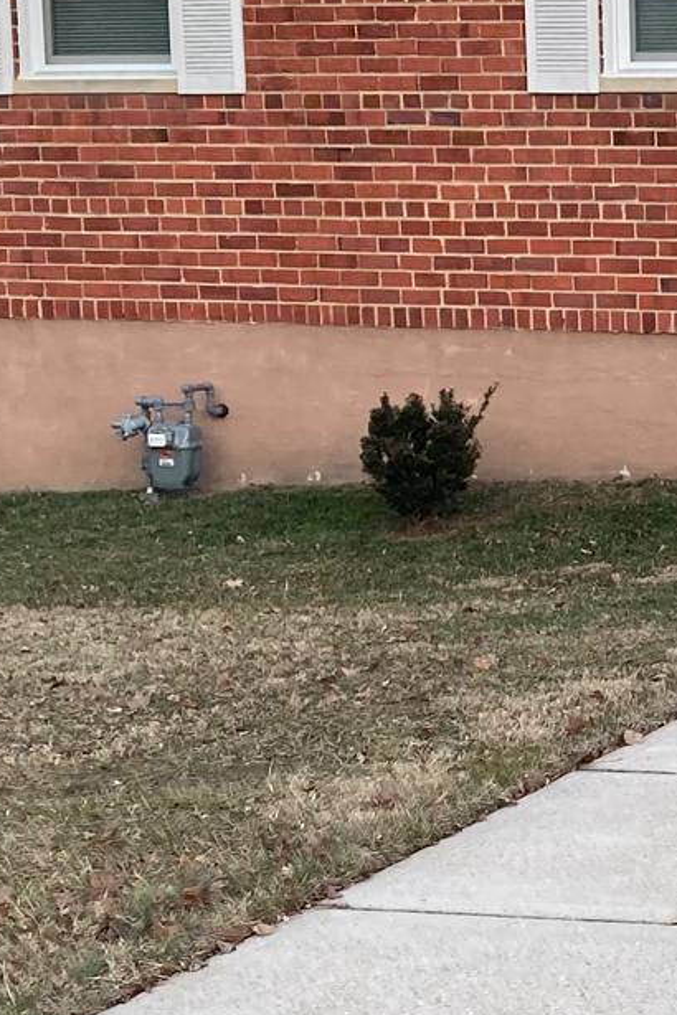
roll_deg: -0.4
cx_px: 1006
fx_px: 2736
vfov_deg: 21.0
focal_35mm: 97
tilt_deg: -8.4
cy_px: 584
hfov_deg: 13.3
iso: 50
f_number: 1.8
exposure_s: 1/121
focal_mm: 3.99
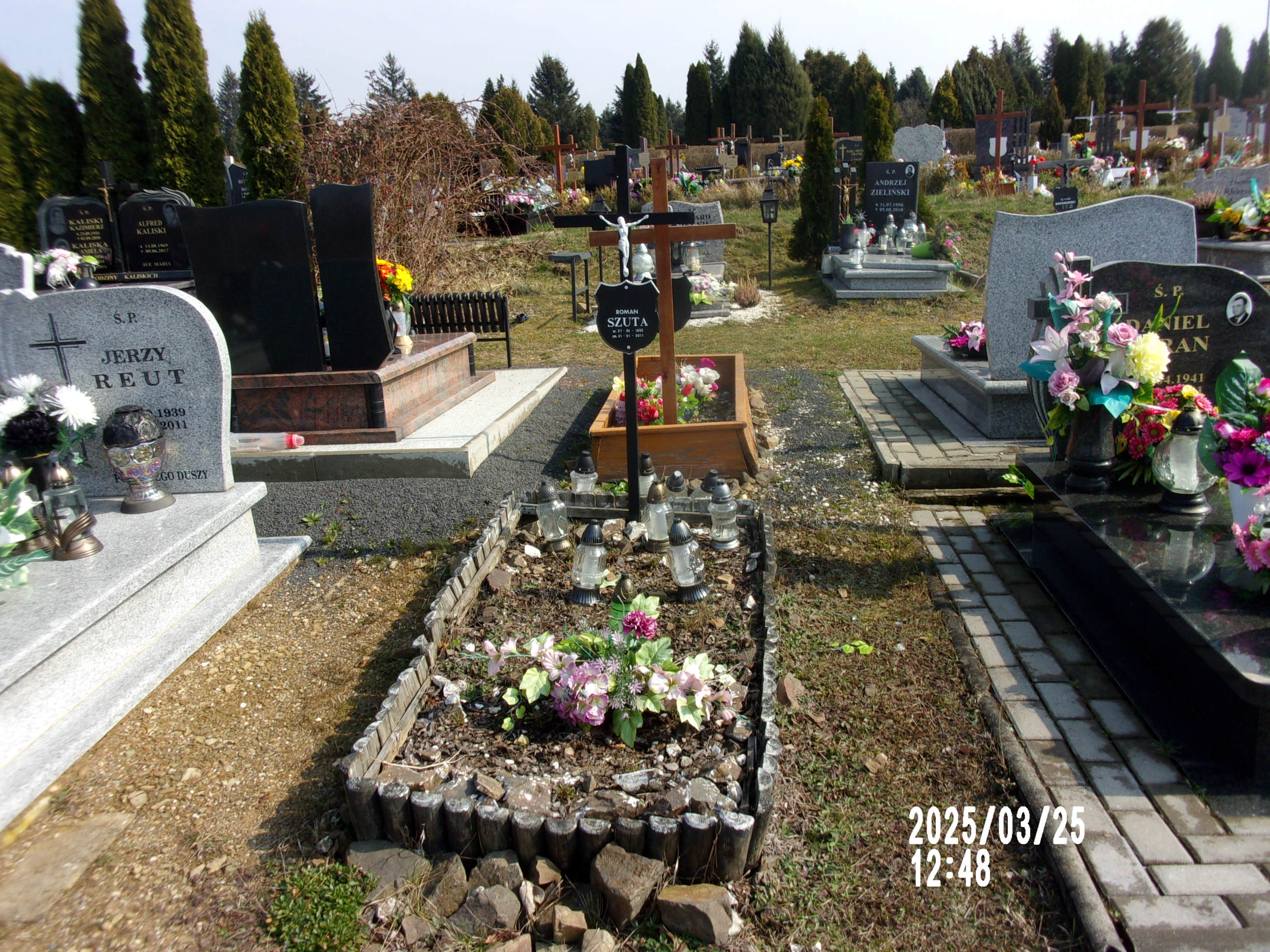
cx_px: 635
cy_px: 476
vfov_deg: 49.7
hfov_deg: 63.4
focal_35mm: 28
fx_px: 1027
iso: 80
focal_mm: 5.1
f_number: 10.8
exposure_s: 1/70
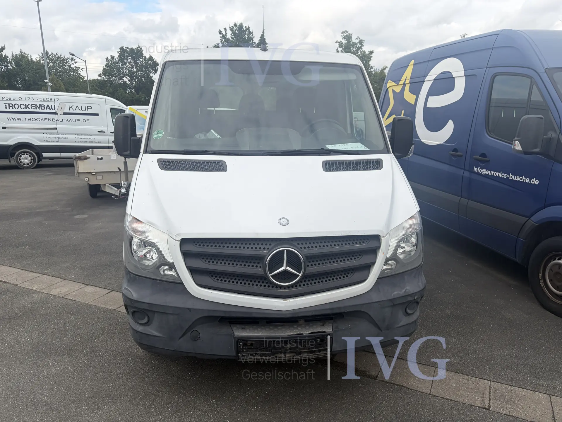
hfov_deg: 67.3
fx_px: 422
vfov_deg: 53.1
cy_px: 211
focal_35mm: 26
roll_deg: +2.7
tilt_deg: -11.3
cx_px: 281
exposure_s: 1/2012
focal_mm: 5.96
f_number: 1.6
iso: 50
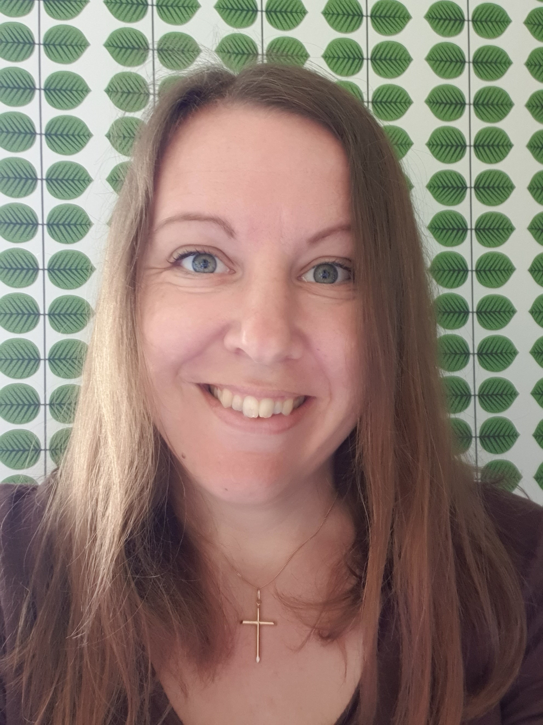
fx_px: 648
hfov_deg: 45.4
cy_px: 362
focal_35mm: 31
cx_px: 272
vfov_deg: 58.4
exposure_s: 1/25
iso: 200
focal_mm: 2.92
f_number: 1.7
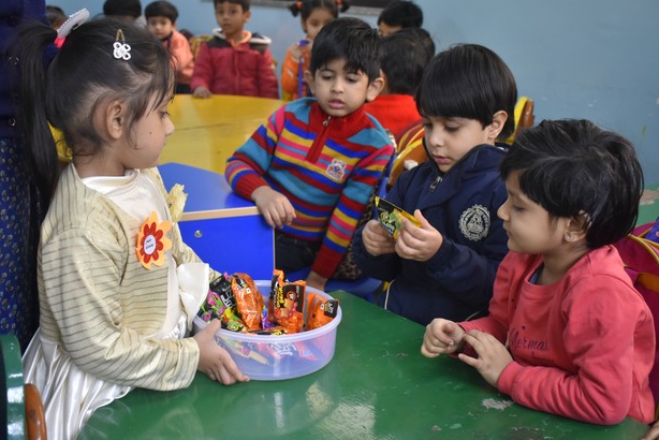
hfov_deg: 39.6
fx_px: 916
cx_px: 338
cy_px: 225
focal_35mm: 50
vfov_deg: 27.0
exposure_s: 1/60
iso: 800
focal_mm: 32
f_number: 4
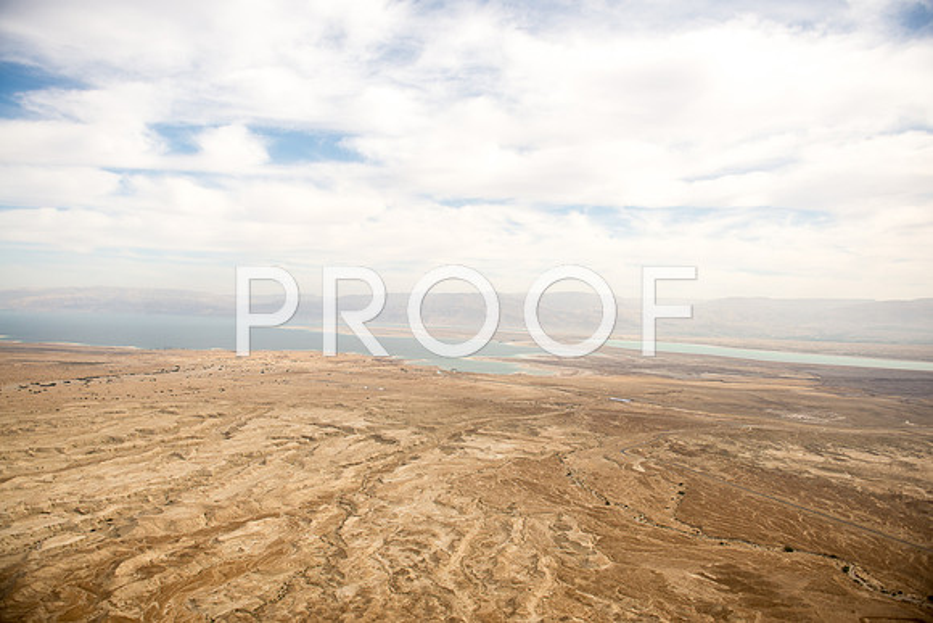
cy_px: 312
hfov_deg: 73.7
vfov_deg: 53.2
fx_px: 622
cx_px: 466
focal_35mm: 24
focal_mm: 24
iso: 200
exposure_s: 1/4000
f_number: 2.8
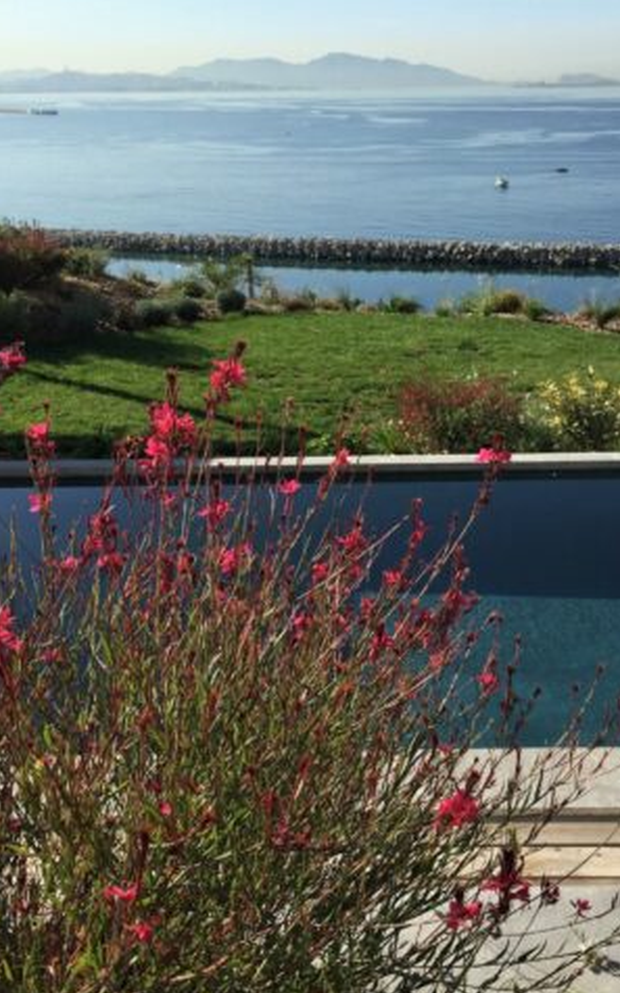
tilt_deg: -19.4
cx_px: 372
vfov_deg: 47.2
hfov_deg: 30.4
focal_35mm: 42
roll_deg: +1.4
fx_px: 1137
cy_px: 507
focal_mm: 4.15
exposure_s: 1/1647
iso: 32
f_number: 2.2
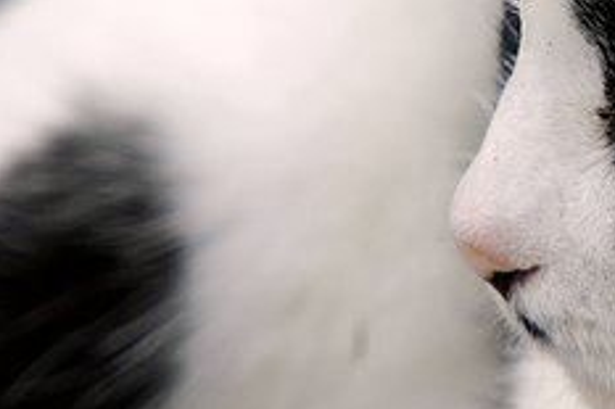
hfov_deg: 0.9
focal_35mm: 2308
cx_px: 623
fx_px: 39399
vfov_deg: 0.6
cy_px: 107
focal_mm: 700
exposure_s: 1/125
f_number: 9
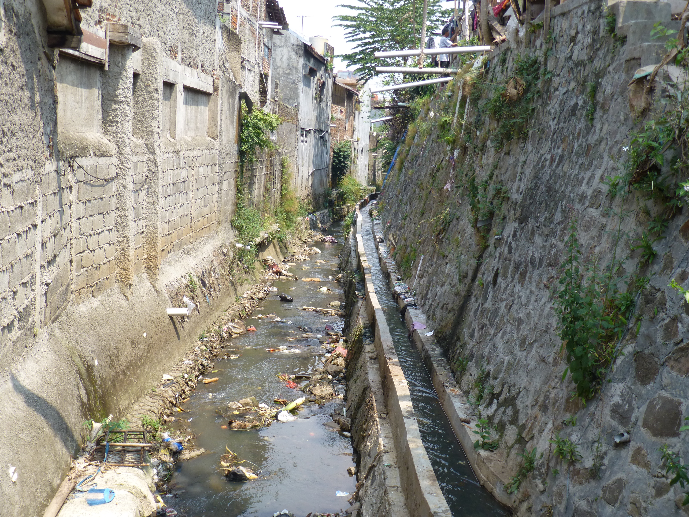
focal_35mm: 39
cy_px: 258
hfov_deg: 47.9
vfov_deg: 36.8
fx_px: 776
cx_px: 344
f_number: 3.9
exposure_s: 1/320
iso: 100
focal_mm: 6.9
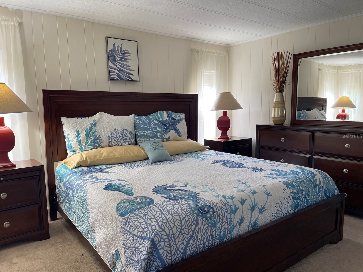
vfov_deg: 54.9
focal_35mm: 25
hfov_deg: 69.4
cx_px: 182
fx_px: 262
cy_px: 136
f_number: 1.6
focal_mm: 5.1
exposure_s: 1/120
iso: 125
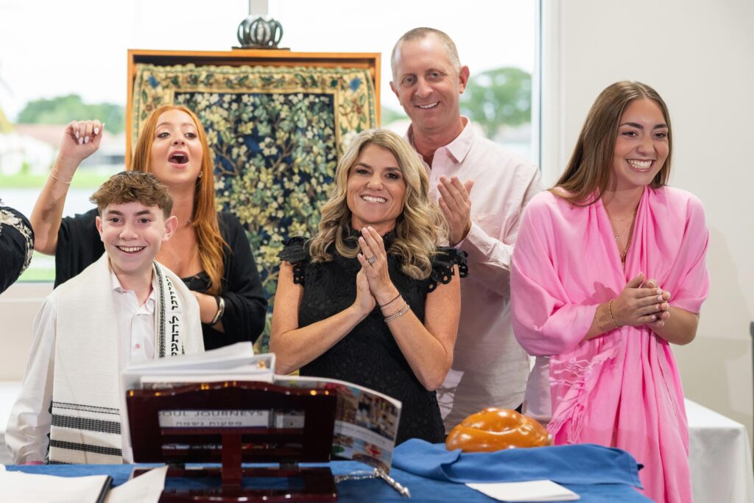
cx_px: 377
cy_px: 252
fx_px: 1047
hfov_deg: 39.6
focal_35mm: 50
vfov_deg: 27.0
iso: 640
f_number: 2
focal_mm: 50
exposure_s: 1/320
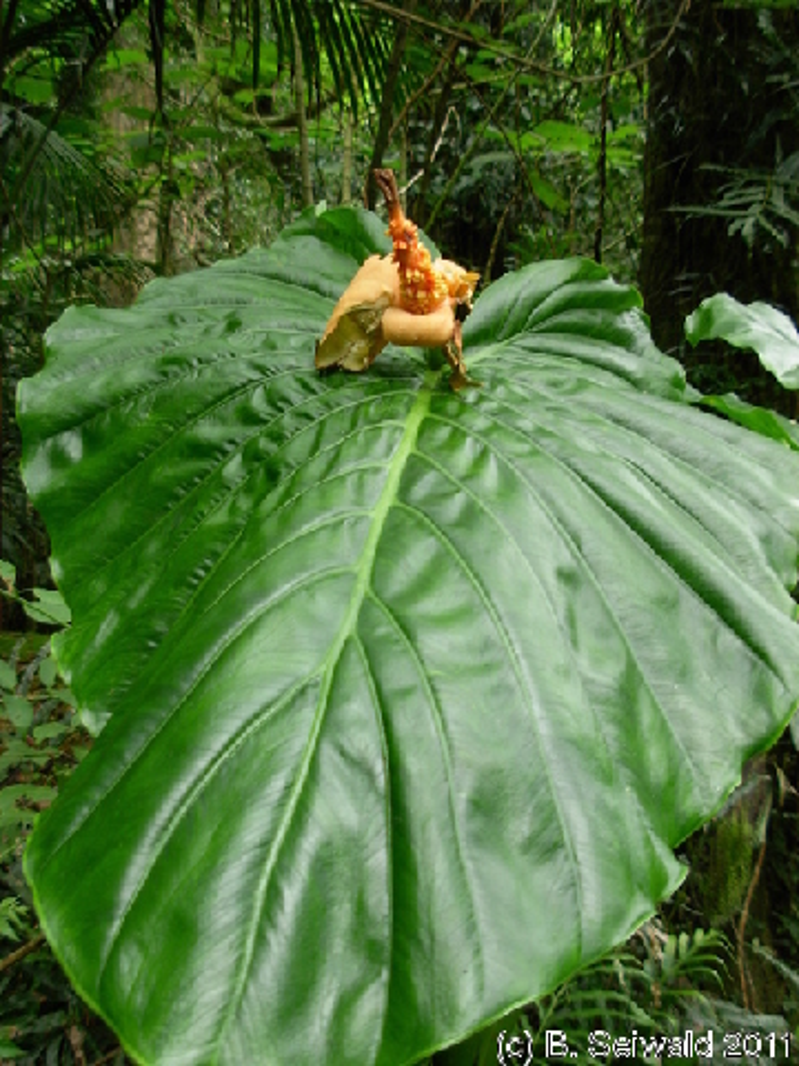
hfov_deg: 37.7
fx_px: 1169
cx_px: 400
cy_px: 533
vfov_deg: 49.0
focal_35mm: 38
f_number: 2.9
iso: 79
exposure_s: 1/8.7
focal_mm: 6.3
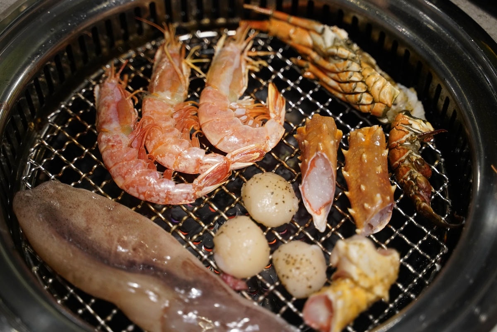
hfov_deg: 32.9
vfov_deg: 22.3
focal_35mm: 61
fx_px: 842
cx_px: 248
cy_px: 166
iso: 2500
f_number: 2.8
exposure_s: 1/160
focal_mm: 61
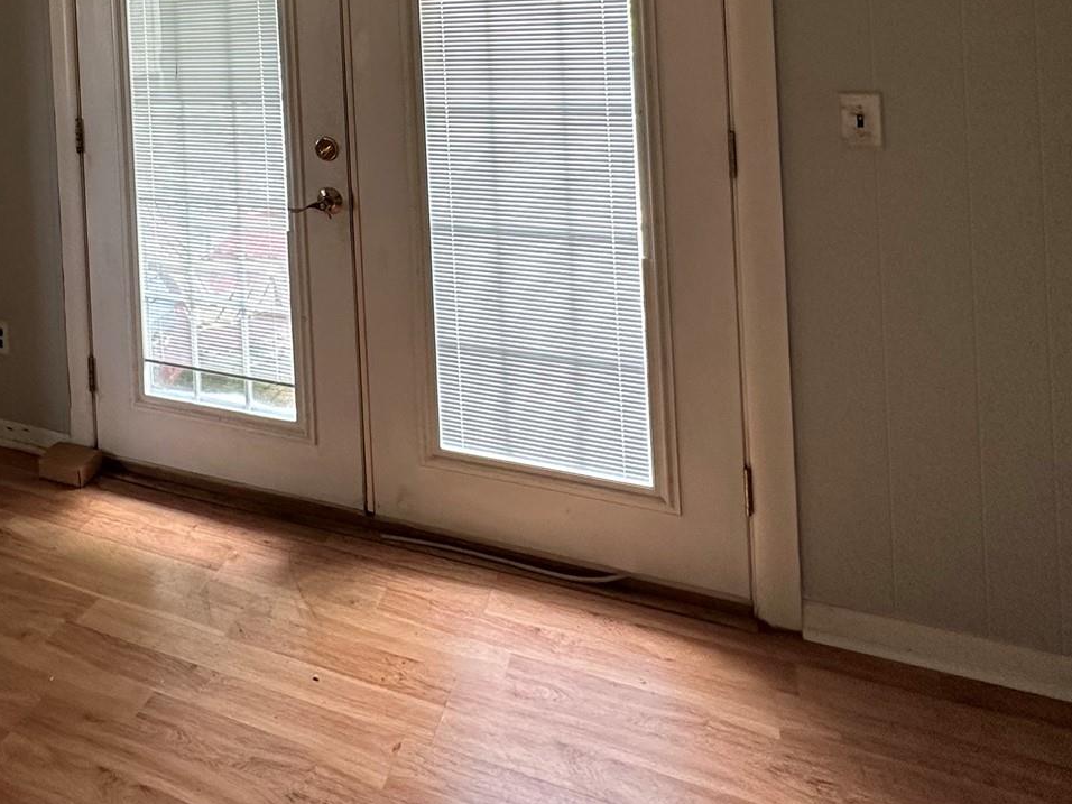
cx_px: 228
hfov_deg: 56.0
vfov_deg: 41.1
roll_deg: +1.8
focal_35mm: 30
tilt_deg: +0.9
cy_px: 8
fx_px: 929
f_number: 2.2
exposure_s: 1/60
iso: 160
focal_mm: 2.22
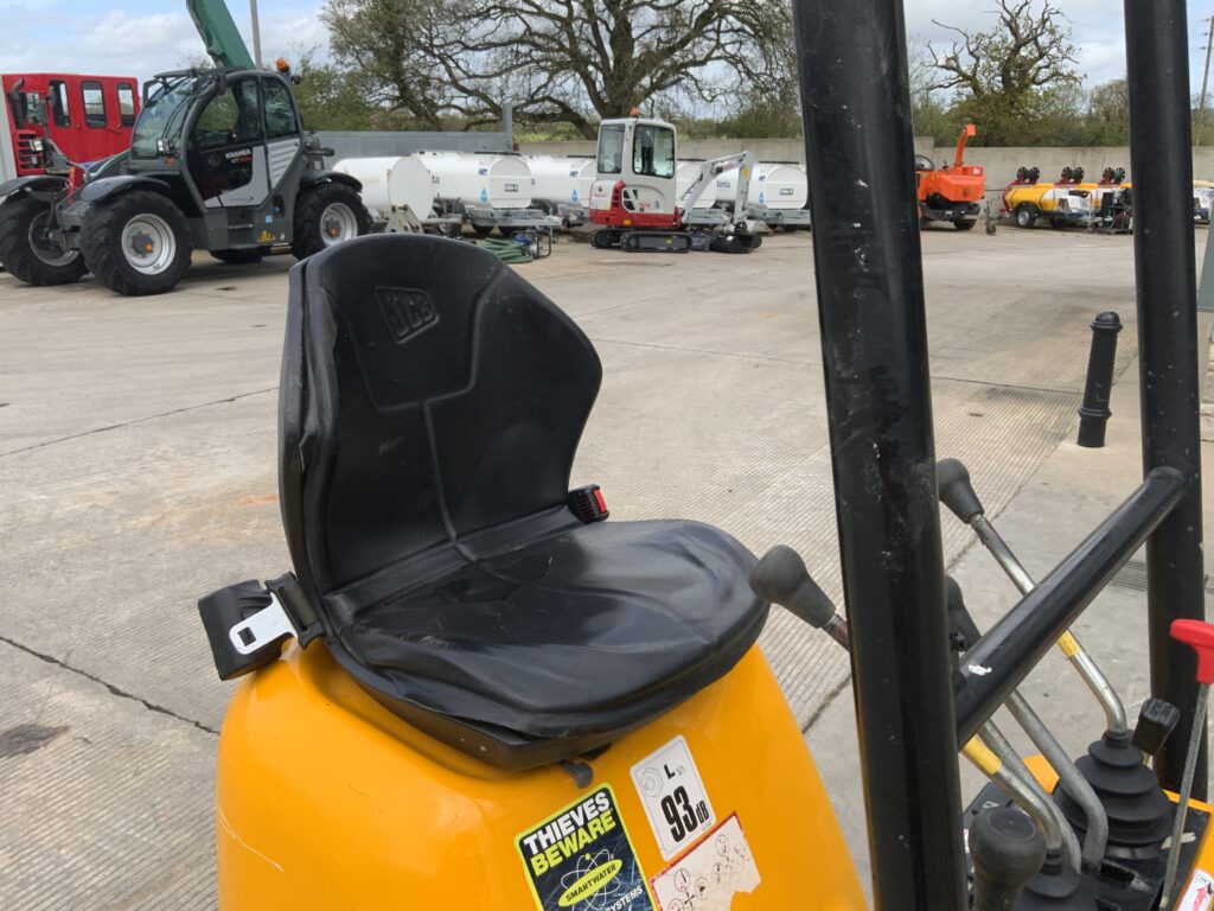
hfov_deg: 61.7
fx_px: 1017
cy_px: 456
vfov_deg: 48.2
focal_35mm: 29
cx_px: 607
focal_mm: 3
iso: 16
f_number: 1.8
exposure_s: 1/912
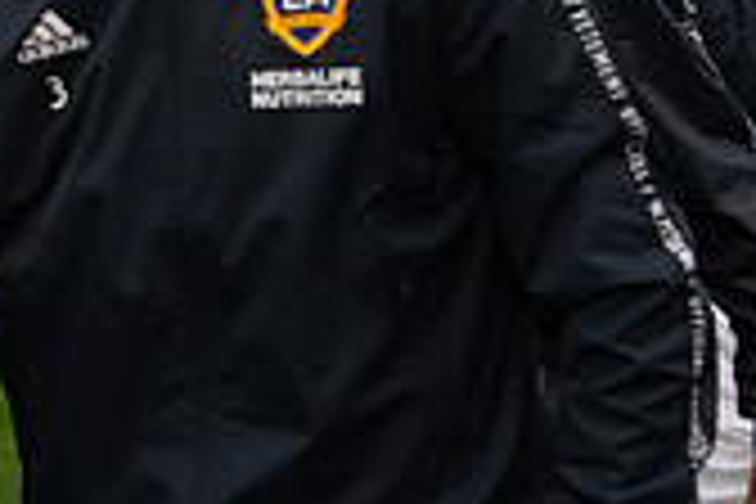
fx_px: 2898
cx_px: -58
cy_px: 11
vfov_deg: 9.9
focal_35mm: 138
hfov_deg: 14.5
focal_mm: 40
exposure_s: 1/640
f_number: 3.5
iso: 500
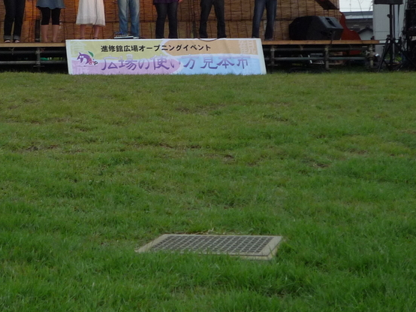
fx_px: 1093
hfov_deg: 21.4
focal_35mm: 91
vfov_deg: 16.0
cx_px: 121
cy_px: 26
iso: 160
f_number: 4.1
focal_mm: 7.3
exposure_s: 1/40
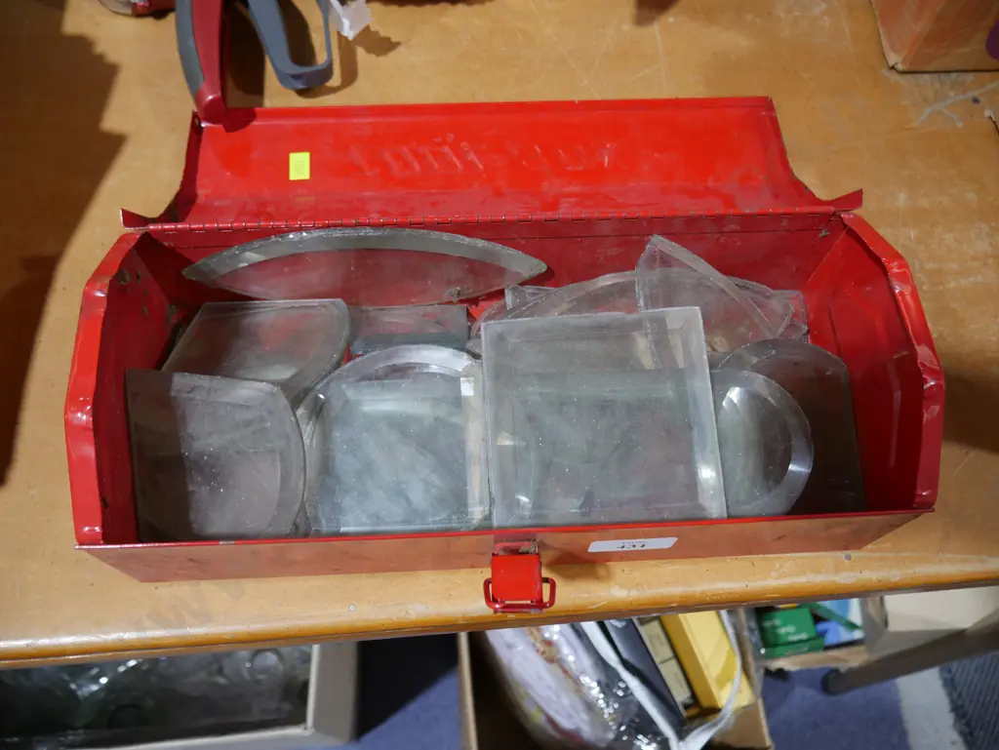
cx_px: 500
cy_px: 375
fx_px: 808
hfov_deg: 63.4
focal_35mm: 28
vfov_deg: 49.8
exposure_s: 1/60
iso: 320
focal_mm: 14
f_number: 3.5
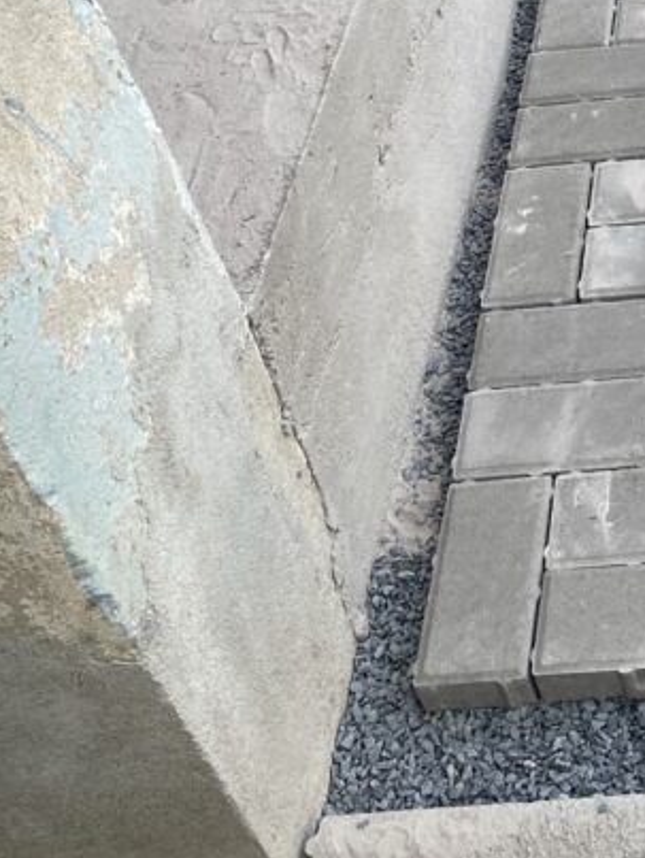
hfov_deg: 20.8
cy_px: -26
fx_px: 1637
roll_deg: +11.0
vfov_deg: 27.5
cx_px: 781
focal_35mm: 66
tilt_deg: -35.9
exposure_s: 1/400
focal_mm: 4.25
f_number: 1.8
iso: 32
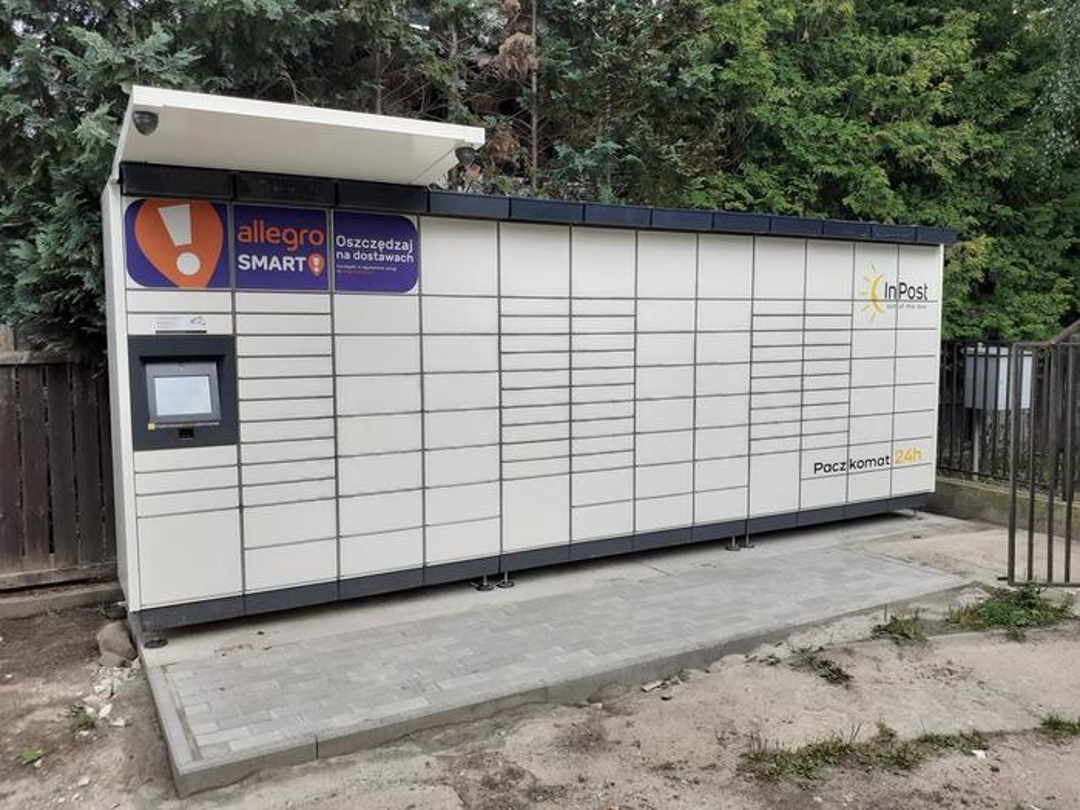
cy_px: 405
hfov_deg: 65.3
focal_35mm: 27
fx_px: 842
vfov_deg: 51.4
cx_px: 540
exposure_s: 1/682
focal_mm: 3.6
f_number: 1.9
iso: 40
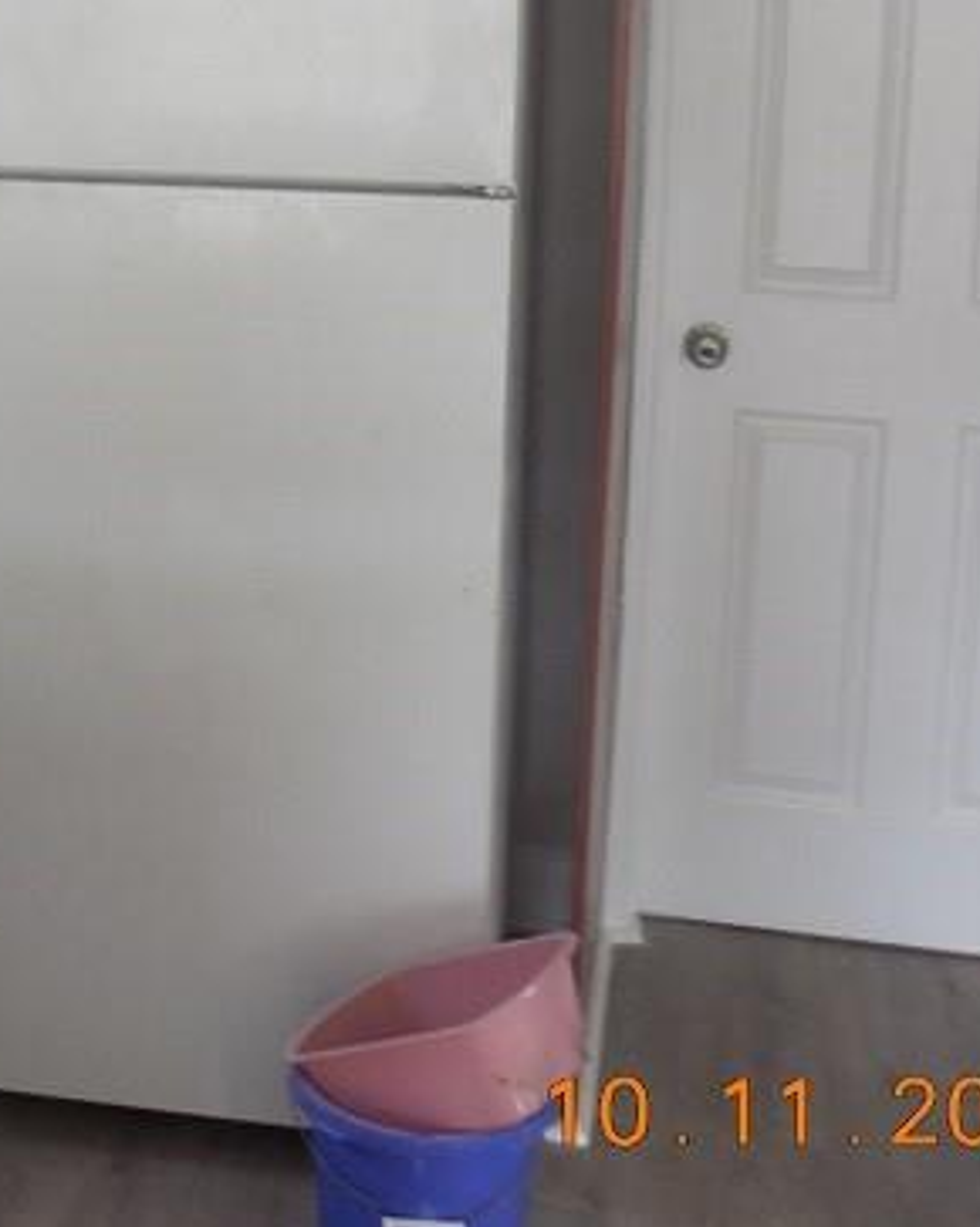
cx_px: 64
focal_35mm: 63
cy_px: 191
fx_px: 2286
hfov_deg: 23.4
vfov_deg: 29.1
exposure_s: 1/30
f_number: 3.5
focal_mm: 4.6
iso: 200
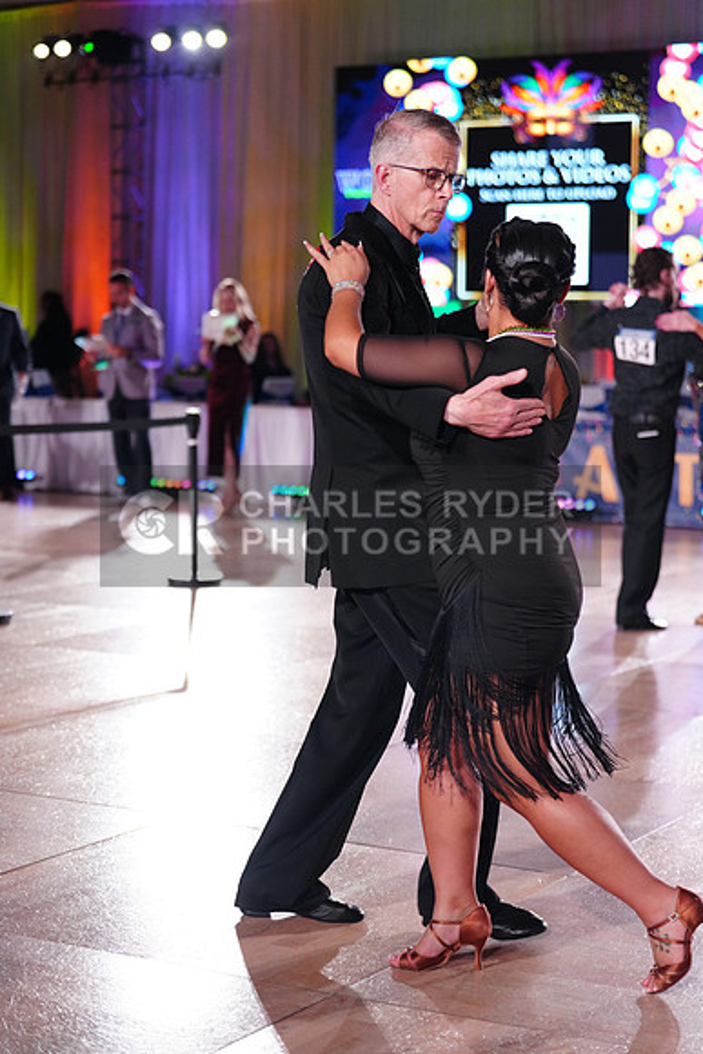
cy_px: 527
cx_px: 352
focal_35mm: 70
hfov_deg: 19.5
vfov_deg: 28.8
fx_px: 2049
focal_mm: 70
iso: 2000
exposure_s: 1/640
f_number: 2.8
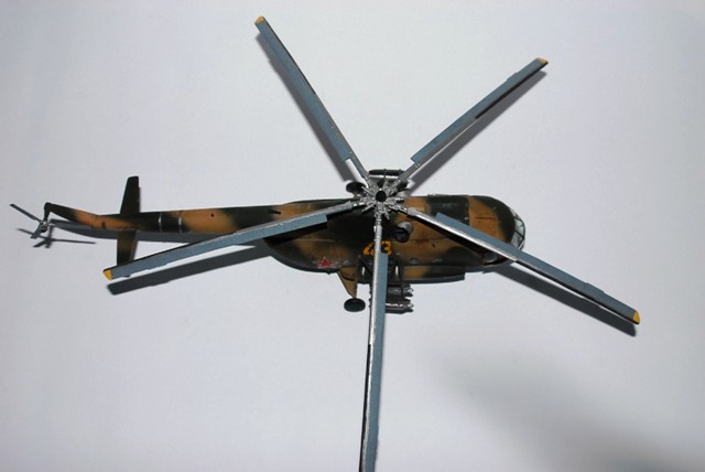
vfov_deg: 32.0
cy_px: 236
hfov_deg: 46.4
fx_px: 823
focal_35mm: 42
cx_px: 352
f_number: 8
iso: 400
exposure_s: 1/30
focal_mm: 28
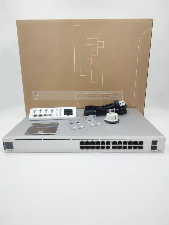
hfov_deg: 56.8
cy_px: 112
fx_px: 156
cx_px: 84
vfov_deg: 71.6
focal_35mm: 24
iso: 101
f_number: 1.89
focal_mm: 5.89
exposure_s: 1/50
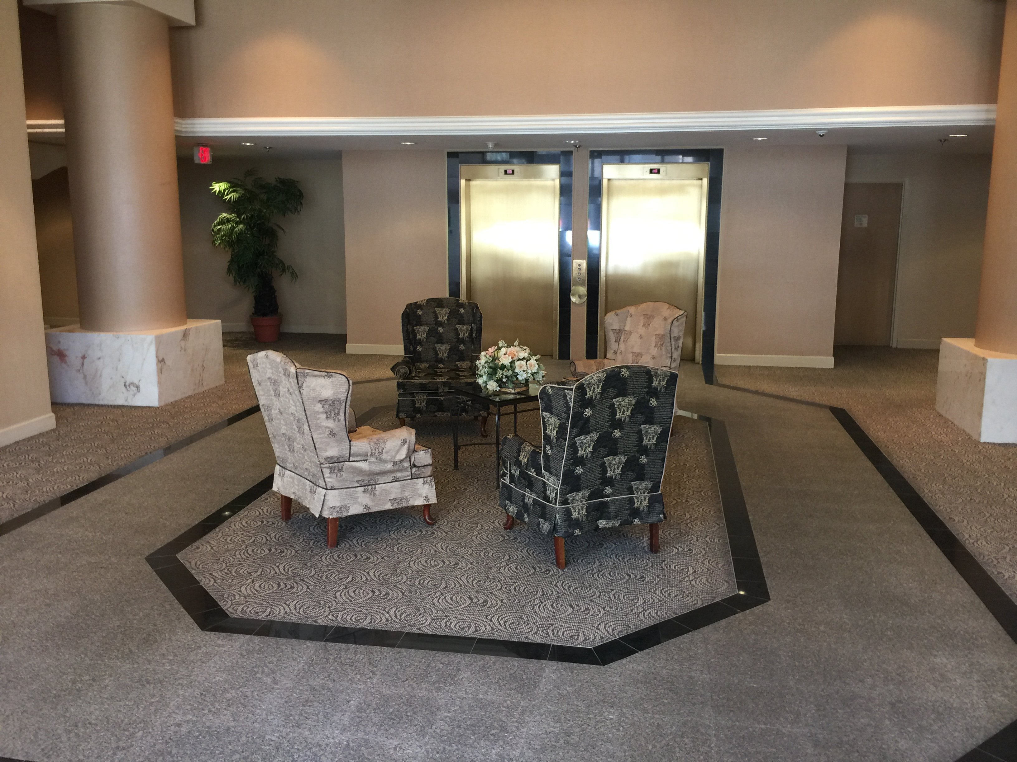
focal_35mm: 29
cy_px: 381
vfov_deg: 48.2
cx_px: 508
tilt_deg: -9.2
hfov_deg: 61.7
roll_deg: -1.1
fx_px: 852
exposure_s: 1/15
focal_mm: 4.15
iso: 50
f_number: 2.2
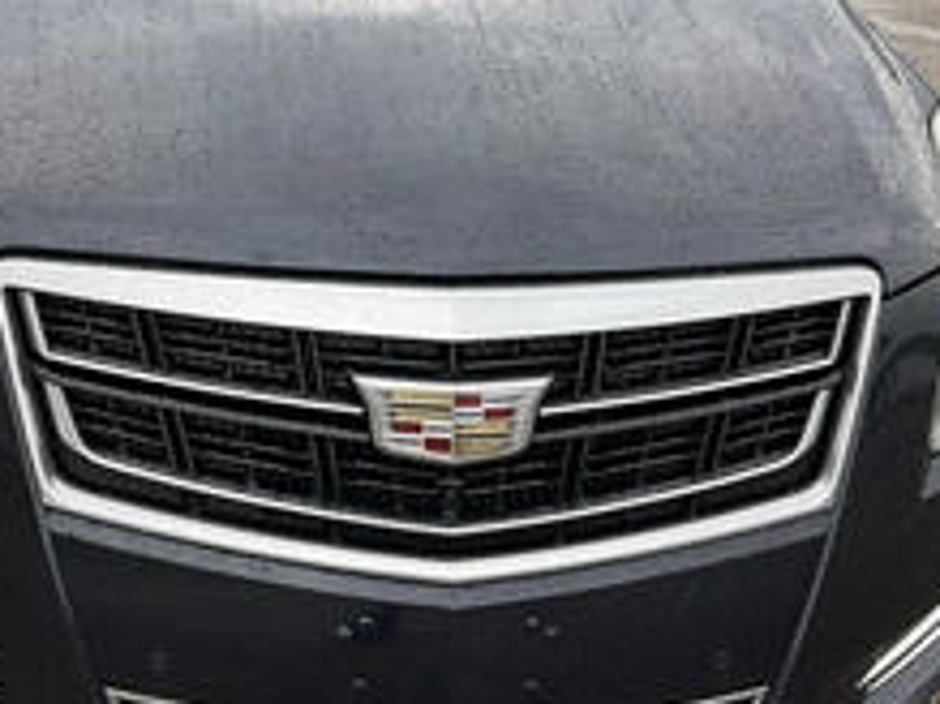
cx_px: 382
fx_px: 1438
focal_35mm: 53
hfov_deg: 36.1
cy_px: 253
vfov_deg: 27.4
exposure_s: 1/260
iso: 25
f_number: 1.8
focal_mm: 3
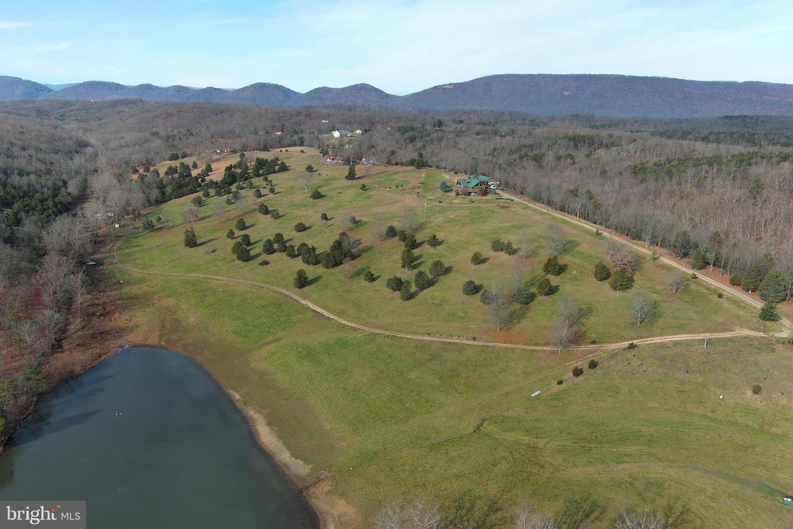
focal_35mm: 29
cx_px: 396
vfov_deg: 45.0
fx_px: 639
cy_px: 264
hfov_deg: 63.7
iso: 100
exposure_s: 1/793
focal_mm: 10.57
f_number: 2.8
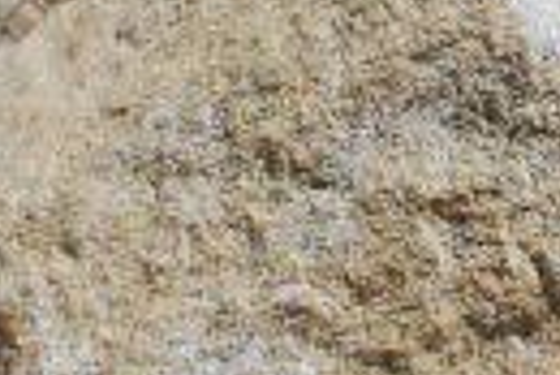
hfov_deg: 10.9
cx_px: 603
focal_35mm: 187
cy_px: -276
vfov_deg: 7.2
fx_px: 2912
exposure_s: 1/250
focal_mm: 18
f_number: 8
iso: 100
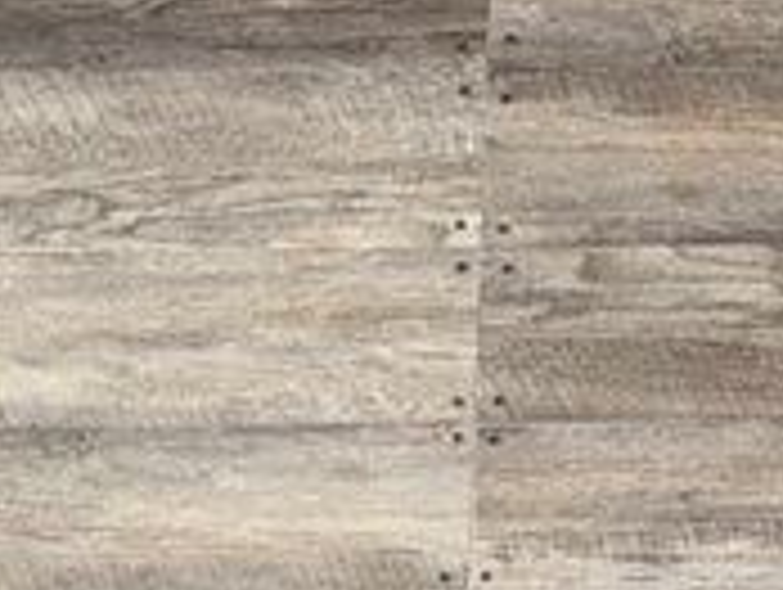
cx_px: -364
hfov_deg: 13.3
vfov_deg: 9.4
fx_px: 3194
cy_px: 1428
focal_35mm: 141
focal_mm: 6.76
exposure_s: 1/30
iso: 64
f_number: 1.78
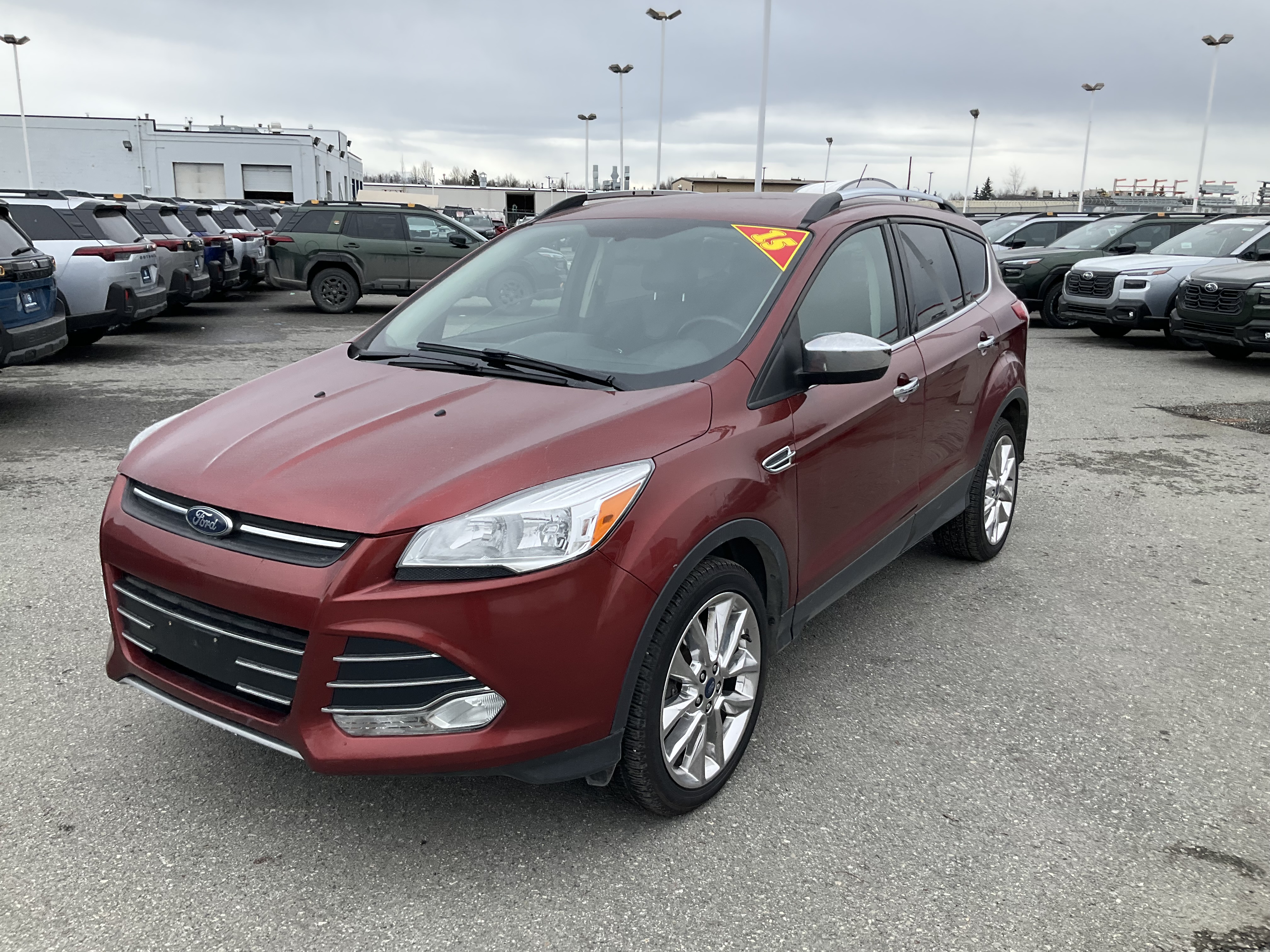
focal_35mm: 29
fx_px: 1064
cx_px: 635
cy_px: 476
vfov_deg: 48.2
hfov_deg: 61.7
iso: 25
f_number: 1.8
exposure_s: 1/657
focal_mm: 3
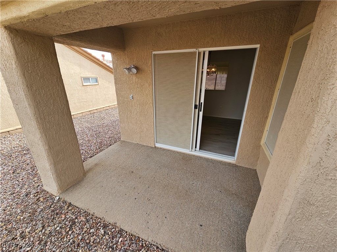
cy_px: 126
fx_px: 127
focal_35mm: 13
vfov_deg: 89.9
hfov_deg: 106.2
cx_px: 168
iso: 50
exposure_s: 1/399
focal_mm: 2.2
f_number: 2.2
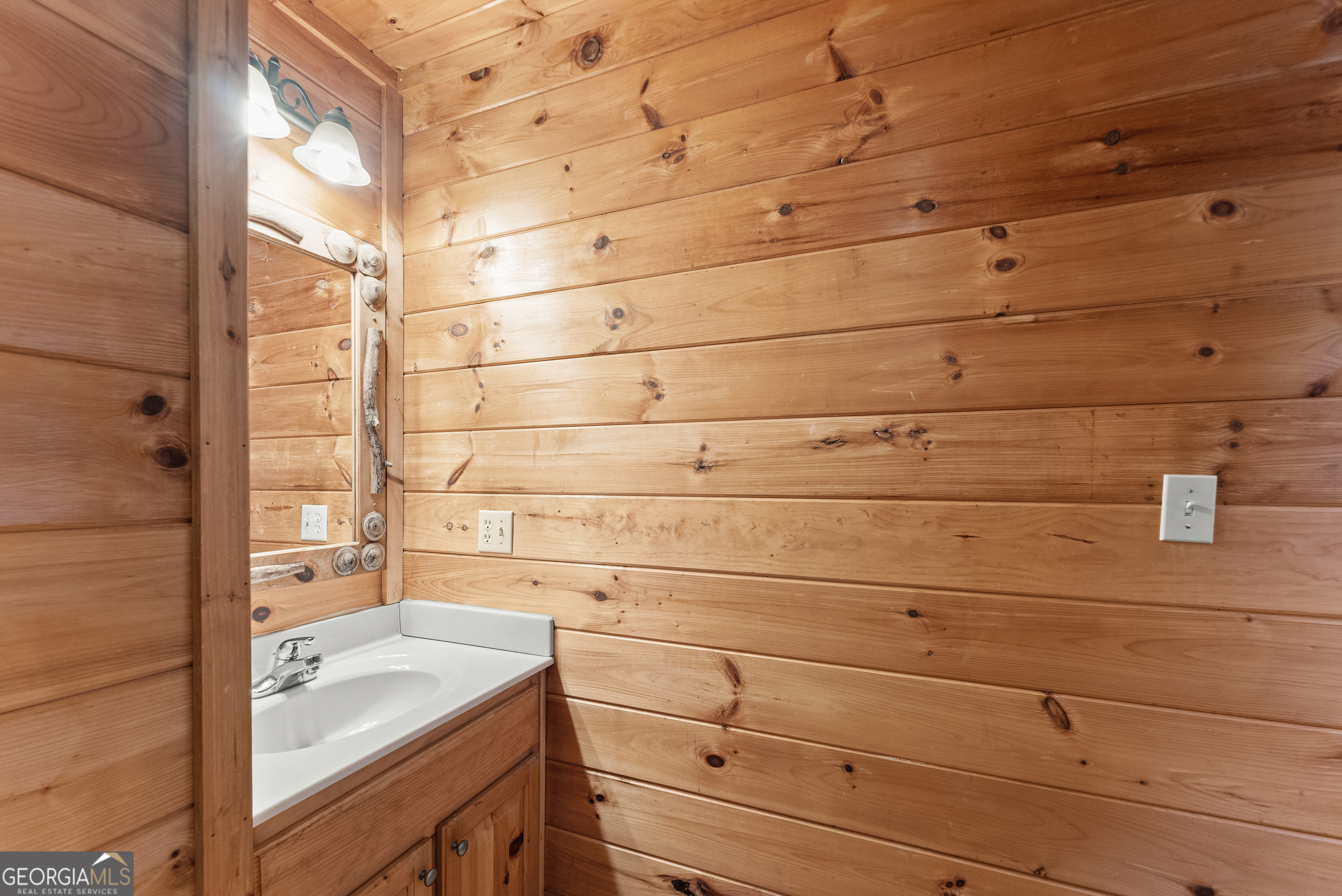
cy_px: 448
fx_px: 522
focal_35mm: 14
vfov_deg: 81.3
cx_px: 671
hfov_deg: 104.2
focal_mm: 14
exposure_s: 1/6
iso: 800
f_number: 7.1
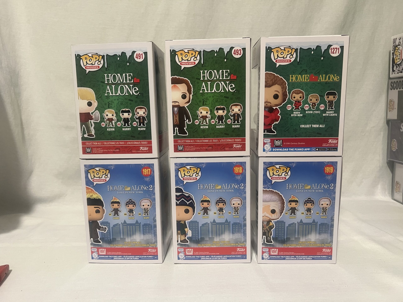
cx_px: 202
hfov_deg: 67.3
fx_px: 303
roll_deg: +0.7
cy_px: 151
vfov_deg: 53.1
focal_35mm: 26
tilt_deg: -9.1
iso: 200
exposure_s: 1/60
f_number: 1.5
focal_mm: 5.7
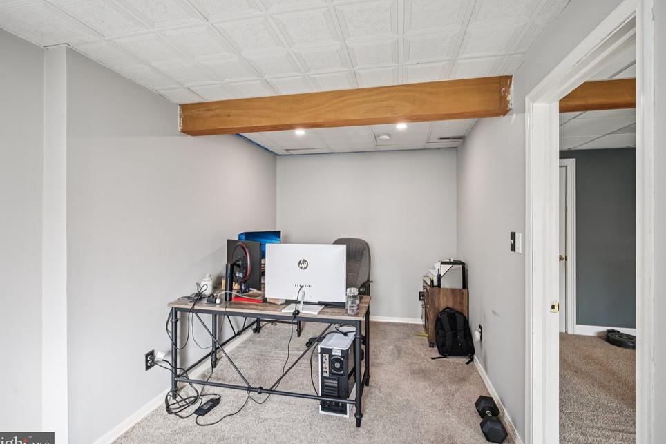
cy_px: 221
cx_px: 332
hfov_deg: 93.3
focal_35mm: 17
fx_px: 315
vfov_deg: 70.5
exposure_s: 1/50
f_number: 8
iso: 800
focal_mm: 16
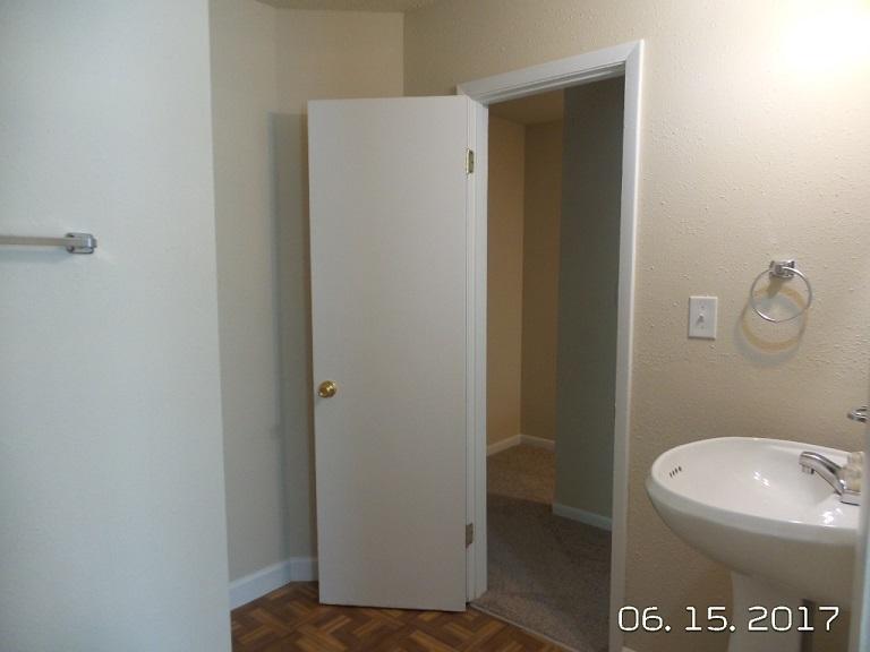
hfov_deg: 73.9
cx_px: 435
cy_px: 326
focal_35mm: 23
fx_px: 578
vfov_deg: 58.9
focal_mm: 4.1
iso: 320
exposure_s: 1/30
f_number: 2.8
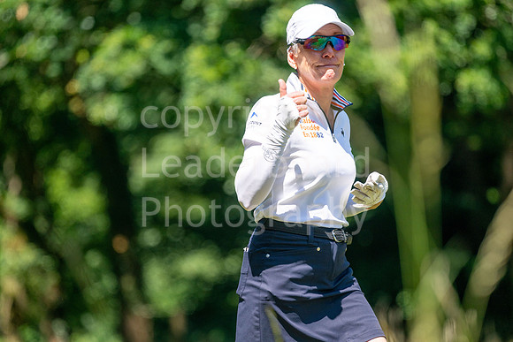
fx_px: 4276
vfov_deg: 4.6
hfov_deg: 6.9
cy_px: 171
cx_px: 256
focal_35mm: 300
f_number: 5
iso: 320
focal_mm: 300
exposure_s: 1/1600
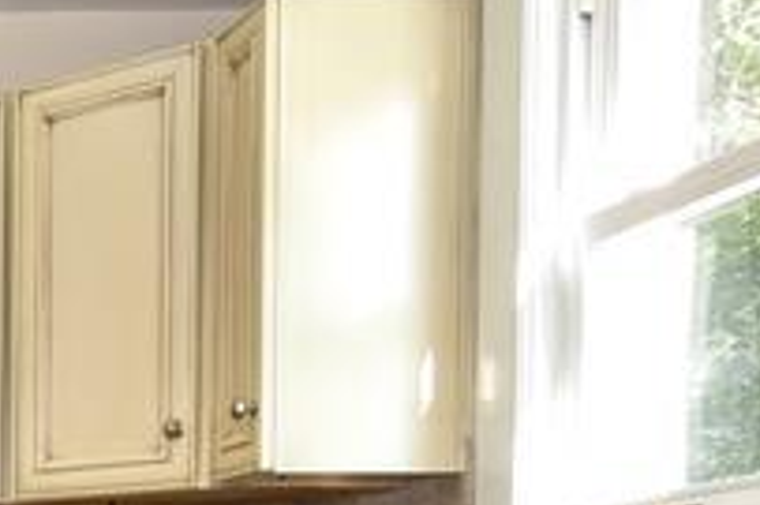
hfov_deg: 18.3
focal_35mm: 91
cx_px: -547
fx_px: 1920
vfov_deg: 14.2
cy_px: 720
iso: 800
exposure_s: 1/125
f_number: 5.6
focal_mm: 18
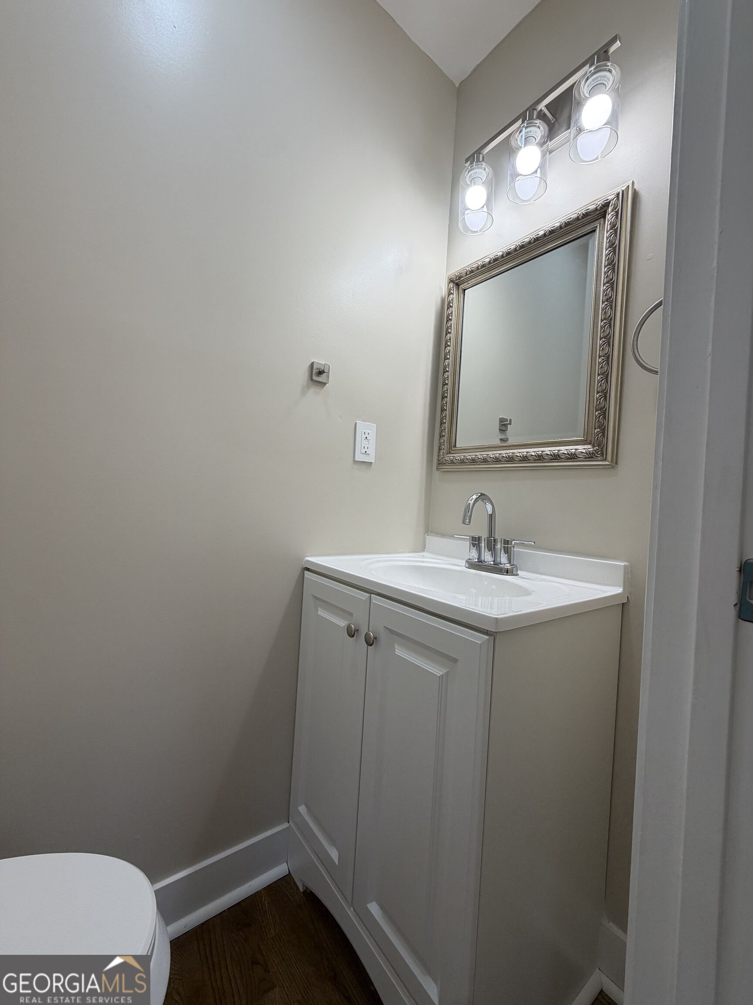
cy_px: 502
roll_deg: -3.6
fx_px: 406
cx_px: 376
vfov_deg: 102.1
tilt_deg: +0.3
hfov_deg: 85.7
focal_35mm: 14
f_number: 2.2
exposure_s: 1/120
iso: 64
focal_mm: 2.22
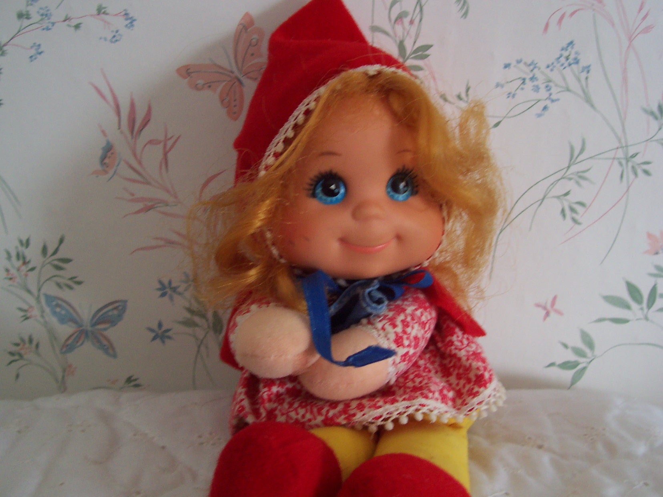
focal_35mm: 37
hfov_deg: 50.1
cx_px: 332
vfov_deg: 38.7
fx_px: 709
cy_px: 248
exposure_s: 1/30
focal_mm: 5.6
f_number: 2.8
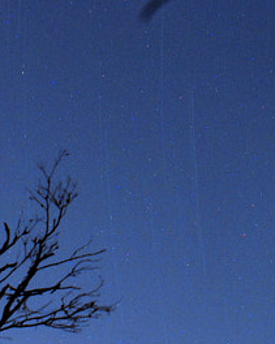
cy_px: -27
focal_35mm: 188
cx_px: 378
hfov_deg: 8.1
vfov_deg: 10.2
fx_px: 1914
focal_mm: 22
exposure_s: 2130
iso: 100
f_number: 25
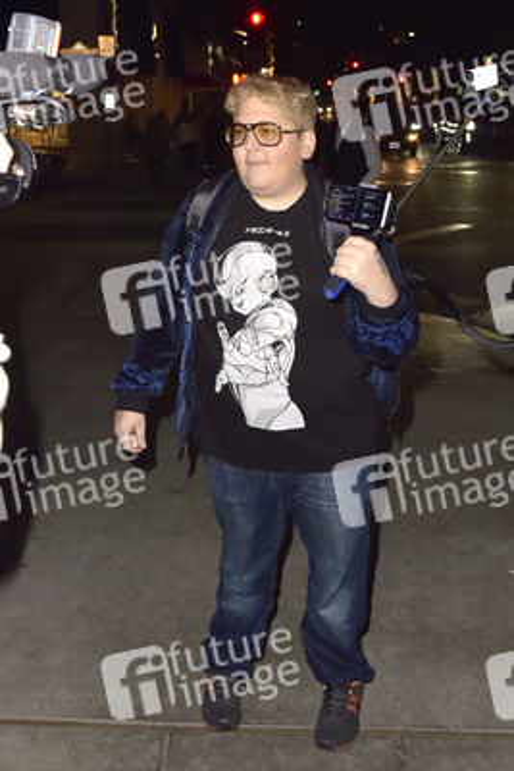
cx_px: 257
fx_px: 663
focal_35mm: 31
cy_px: 386
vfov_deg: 60.3
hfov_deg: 42.4
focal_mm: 31
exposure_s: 1/320
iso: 1000
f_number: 6.3
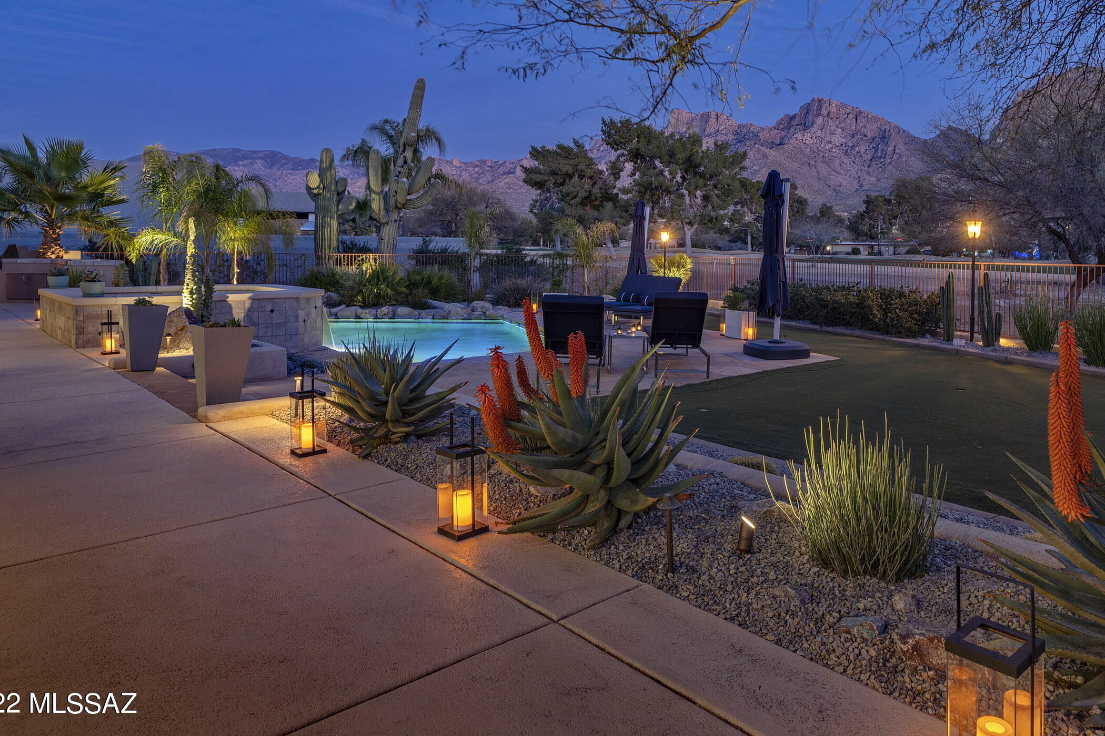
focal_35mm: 24
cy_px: 258
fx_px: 737
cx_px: 674
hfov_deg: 72.8
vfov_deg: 52.3
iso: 100
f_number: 7.1
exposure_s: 6
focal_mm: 18
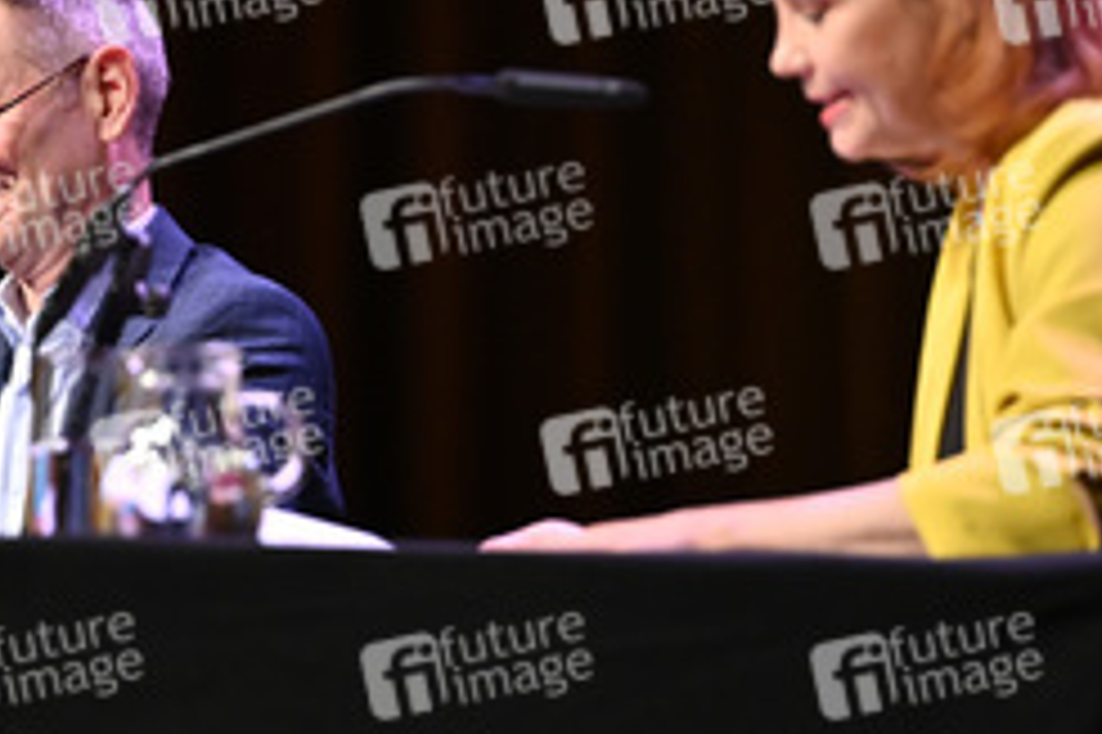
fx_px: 9850
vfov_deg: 4.3
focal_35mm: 322
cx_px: 538
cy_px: 329
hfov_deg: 6.4
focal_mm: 175
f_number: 2.8
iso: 1000
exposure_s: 1/500
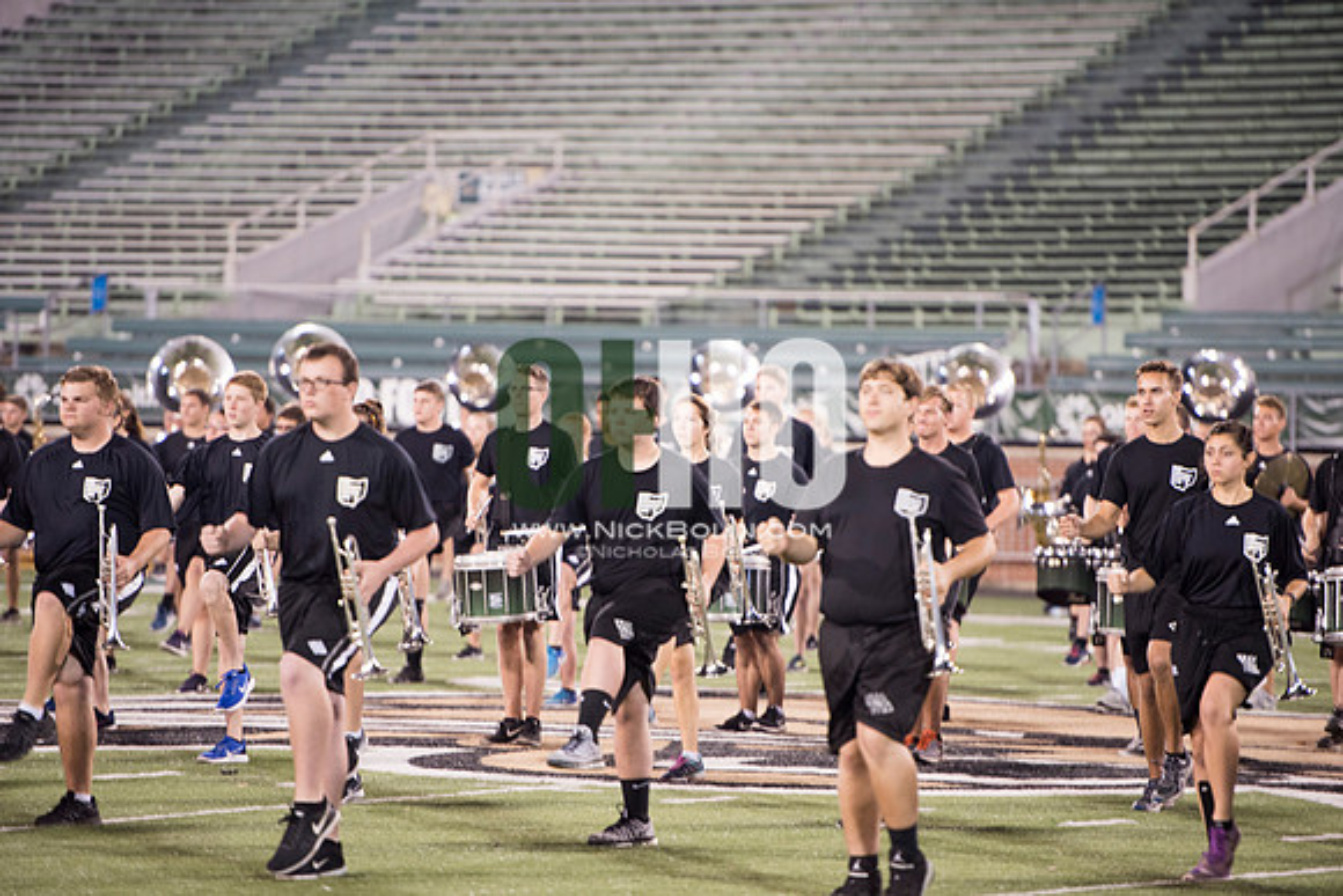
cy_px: 448
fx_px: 7463
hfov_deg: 10.3
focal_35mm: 200
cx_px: 672
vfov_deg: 6.9
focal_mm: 200
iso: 1000
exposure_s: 1/320
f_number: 2.8
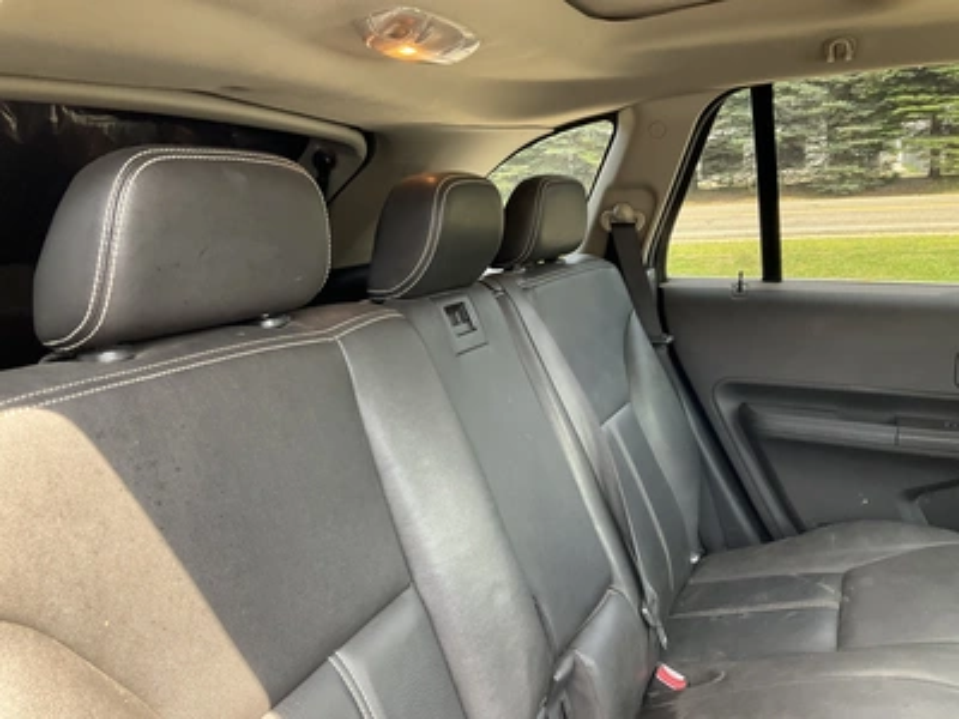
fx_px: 803
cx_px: 480
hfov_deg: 61.7
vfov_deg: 48.2
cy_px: 360
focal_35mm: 29
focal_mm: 3
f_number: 1.8
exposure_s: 1/104
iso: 64
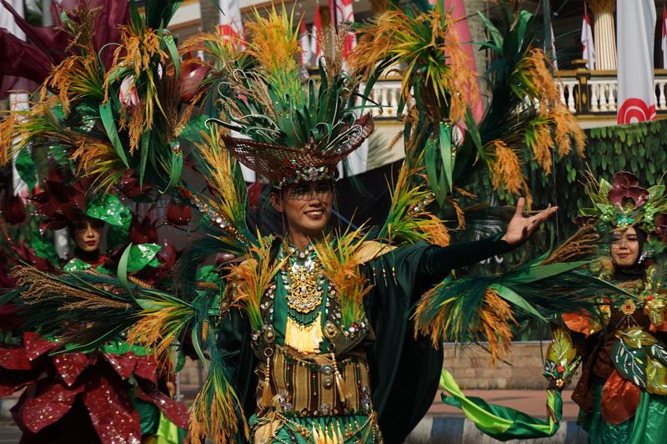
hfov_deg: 13.1
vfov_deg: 8.7
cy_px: 222
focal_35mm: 157
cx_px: 334
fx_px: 2906
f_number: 8
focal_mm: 105
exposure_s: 1/400
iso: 100
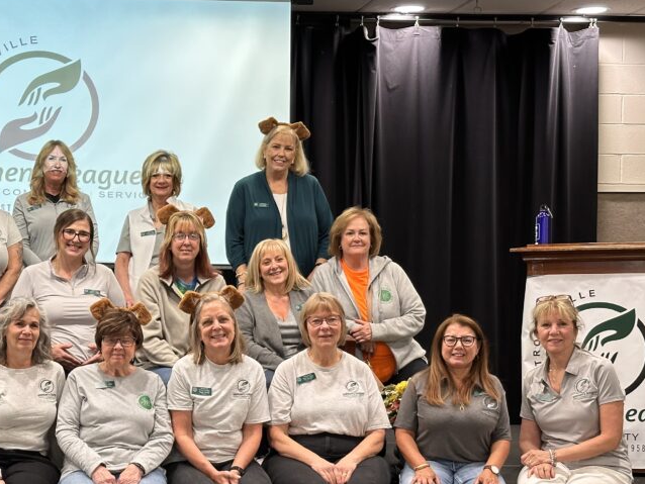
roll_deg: -0.4
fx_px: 1435
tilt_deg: -0.7
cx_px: 136
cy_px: 340
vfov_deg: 19.1
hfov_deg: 24.9
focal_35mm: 77
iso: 80
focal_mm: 6.86
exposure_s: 1/60
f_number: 1.78
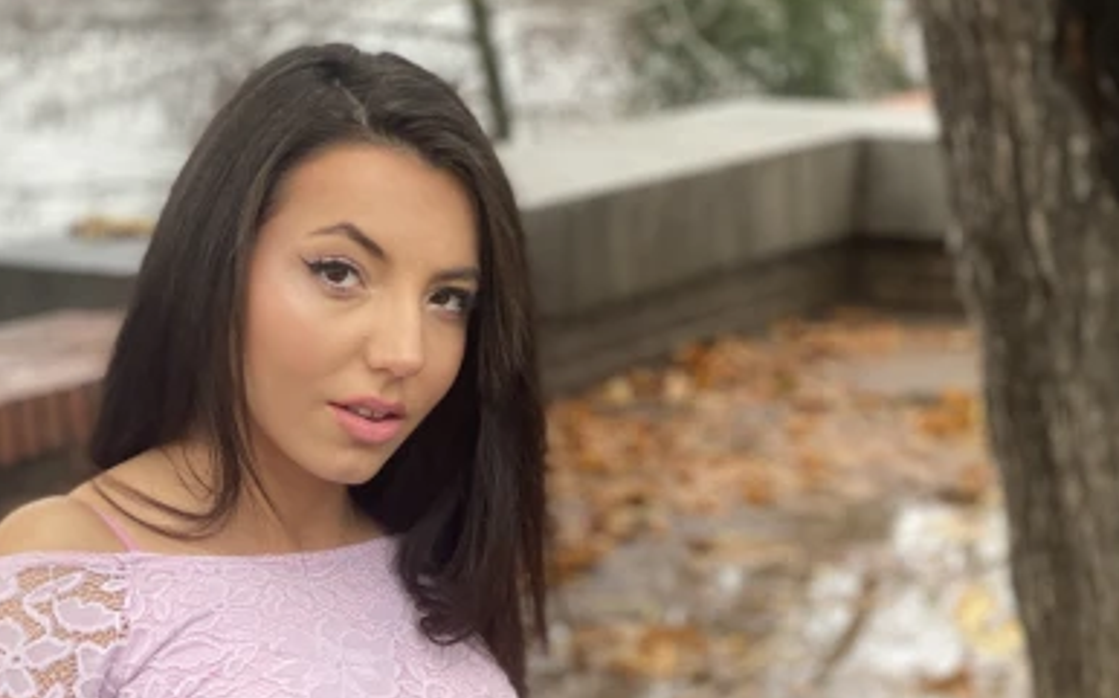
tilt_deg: -19.8
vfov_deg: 12.6
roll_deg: -0.9
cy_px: 950
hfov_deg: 20.7
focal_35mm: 100
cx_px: 390
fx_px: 3049
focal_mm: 6
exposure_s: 1/122
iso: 50
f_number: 2
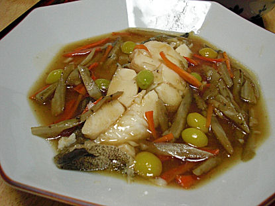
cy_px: 103
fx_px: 286
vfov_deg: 39.6
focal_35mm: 36
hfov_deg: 51.4
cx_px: 138
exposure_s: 1/60
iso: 400
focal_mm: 6.3
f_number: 2.8
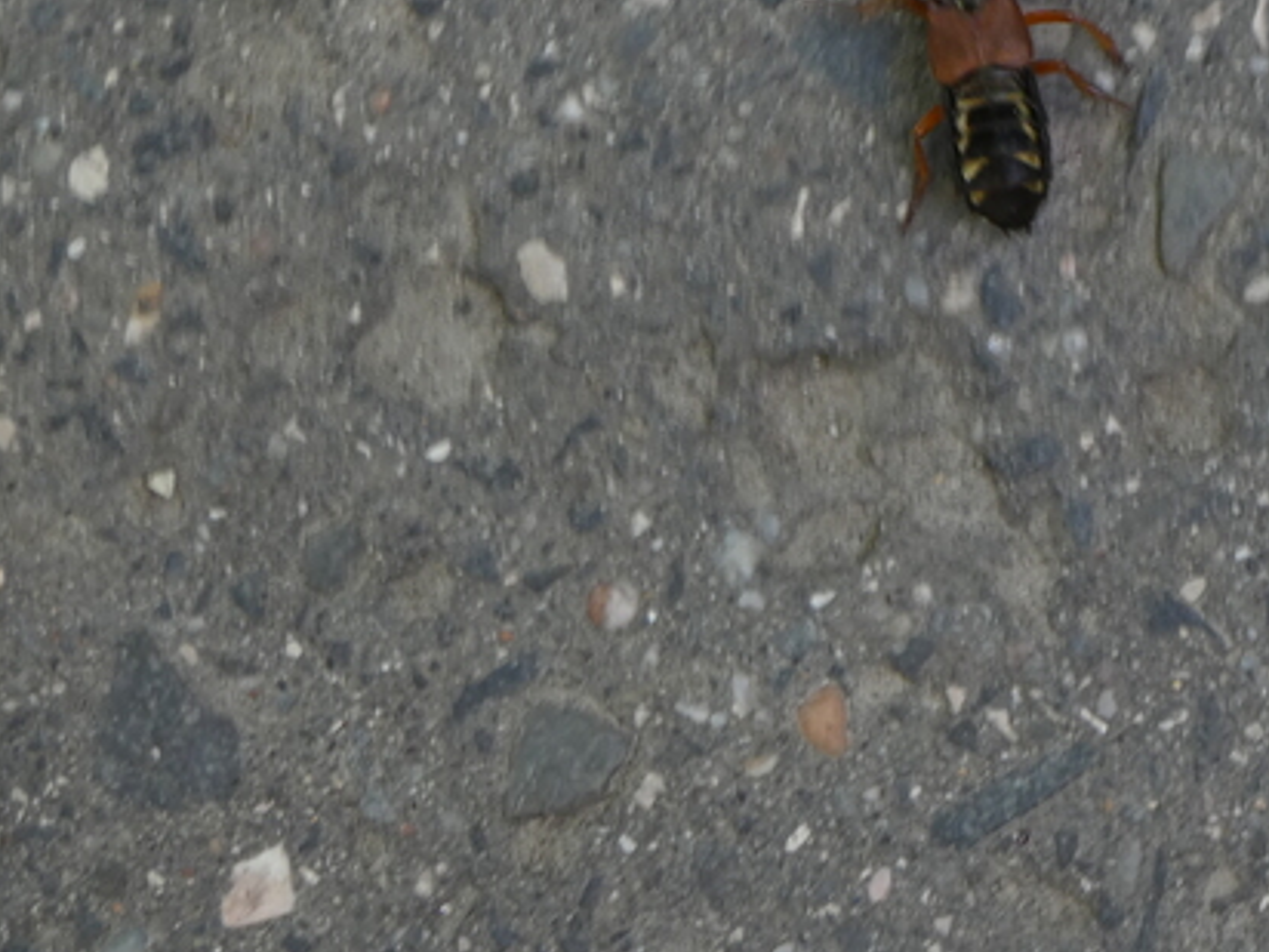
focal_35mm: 331
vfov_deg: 4.5
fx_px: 12134
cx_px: 990
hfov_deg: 6.0
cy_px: 262
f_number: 5.4
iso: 125
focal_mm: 28.8
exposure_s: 1/80
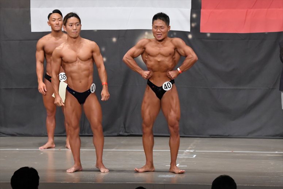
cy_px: 94
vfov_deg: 6.8
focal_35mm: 202
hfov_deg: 10.2
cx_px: 142
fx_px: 1587
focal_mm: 135
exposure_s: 1/400
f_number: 5.6
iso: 6400
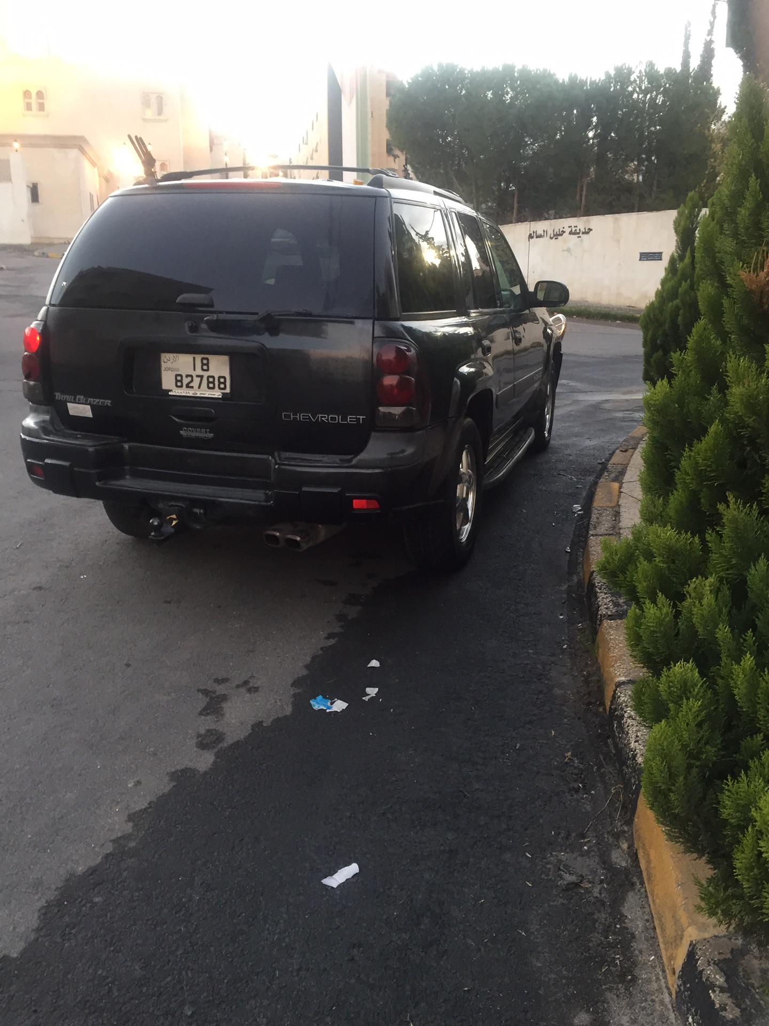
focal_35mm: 29
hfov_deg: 48.2
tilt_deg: -12.1
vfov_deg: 61.7
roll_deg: +0.3
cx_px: 384
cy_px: 513
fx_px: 859
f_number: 2.2
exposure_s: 1/33
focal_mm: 4.15
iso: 125
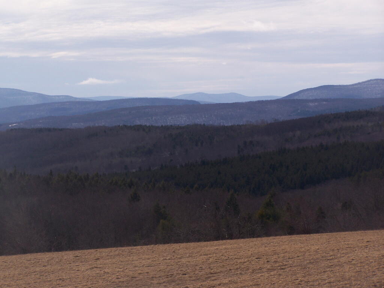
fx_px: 1764
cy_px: 144
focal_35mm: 159
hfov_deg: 12.4
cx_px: 192
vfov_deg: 9.3
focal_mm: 26.4
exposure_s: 1/800
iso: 80
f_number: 4.5
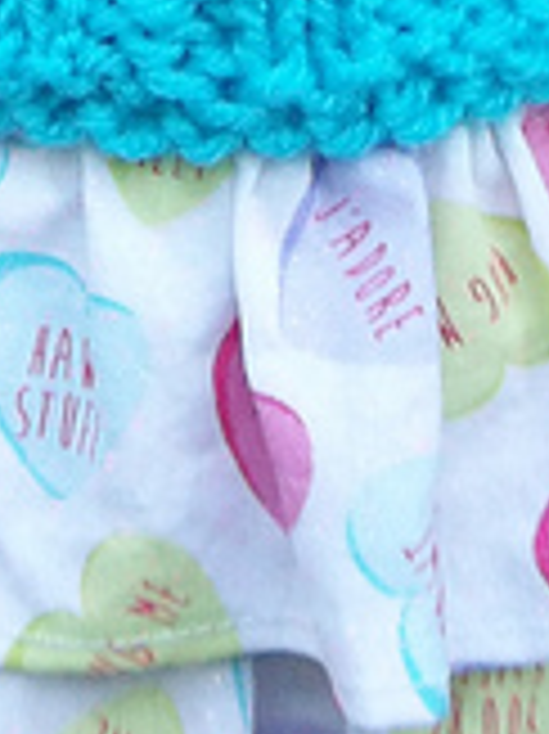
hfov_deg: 13.9
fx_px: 2244
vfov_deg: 15.3
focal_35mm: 106
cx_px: 288
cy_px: -680
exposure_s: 1/30
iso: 146
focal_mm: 4.9
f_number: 3.5
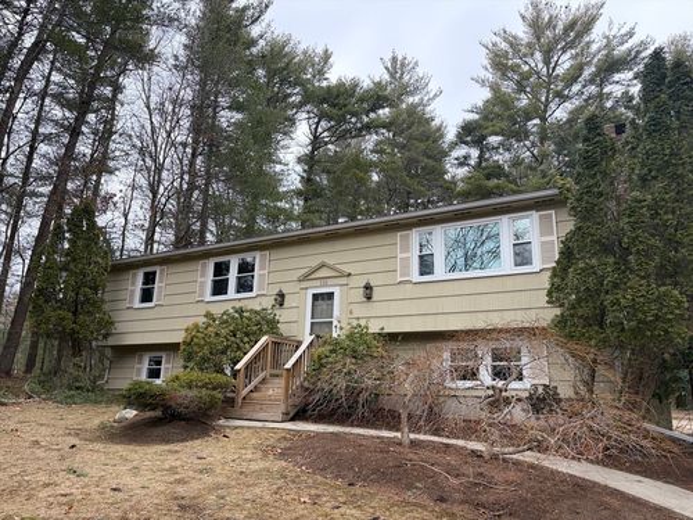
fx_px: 521
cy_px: 260
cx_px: 346
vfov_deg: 53.1
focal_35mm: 26
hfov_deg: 67.3
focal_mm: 5.96
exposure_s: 1/907
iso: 64
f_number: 1.6
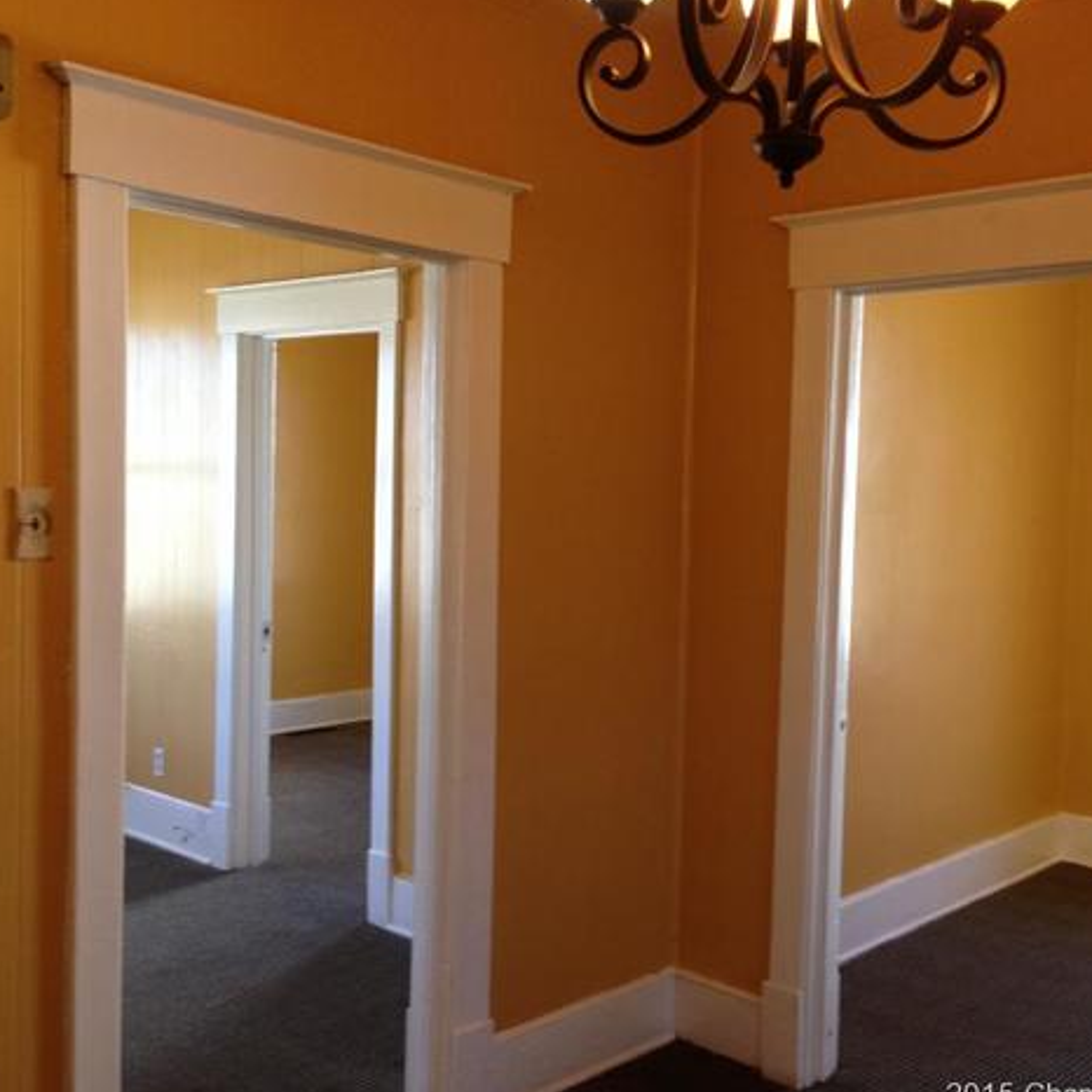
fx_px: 1428
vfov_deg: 41.9
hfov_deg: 41.8
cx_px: 599
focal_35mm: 40
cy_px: 548
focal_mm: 4.12
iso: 100
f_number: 2.4
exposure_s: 1/20
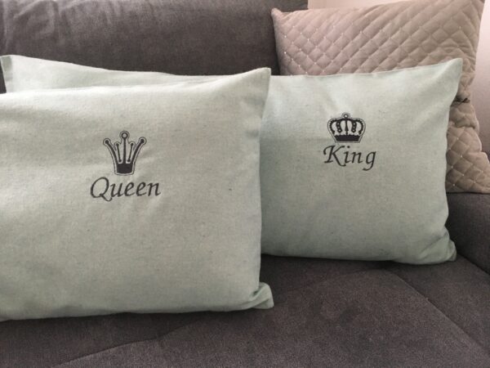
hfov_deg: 61.7
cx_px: 245
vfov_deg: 48.2
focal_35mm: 29
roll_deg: -1.4
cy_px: 184
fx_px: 411
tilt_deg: -25.3
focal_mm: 4.15
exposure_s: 1/20
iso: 200
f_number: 2.2
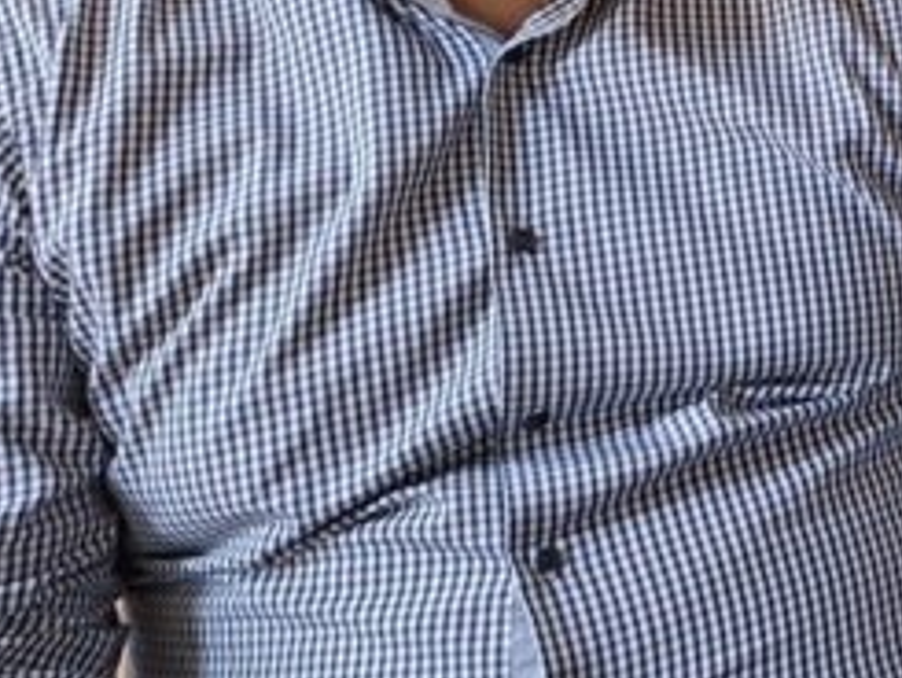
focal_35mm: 96
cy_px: -302
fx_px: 2503
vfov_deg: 14.5
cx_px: 1708
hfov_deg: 16.5
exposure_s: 1/50
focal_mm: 5.54
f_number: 1.8
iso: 250
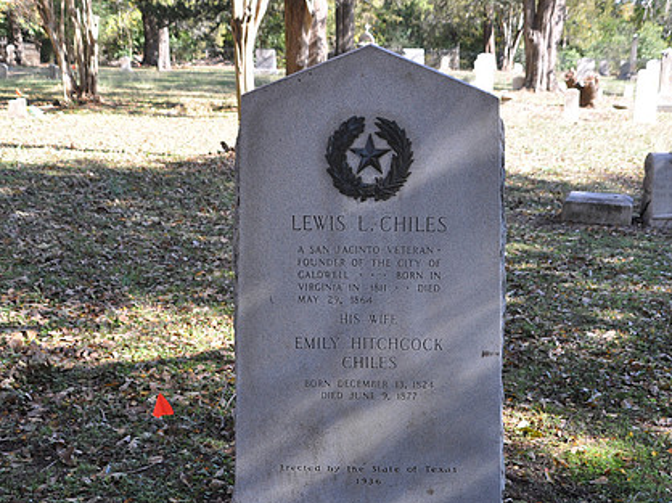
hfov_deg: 36.8
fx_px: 1009
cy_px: 280
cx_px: 389
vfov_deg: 28.0
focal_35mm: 52
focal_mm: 26
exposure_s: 1/125
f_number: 5.6
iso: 360
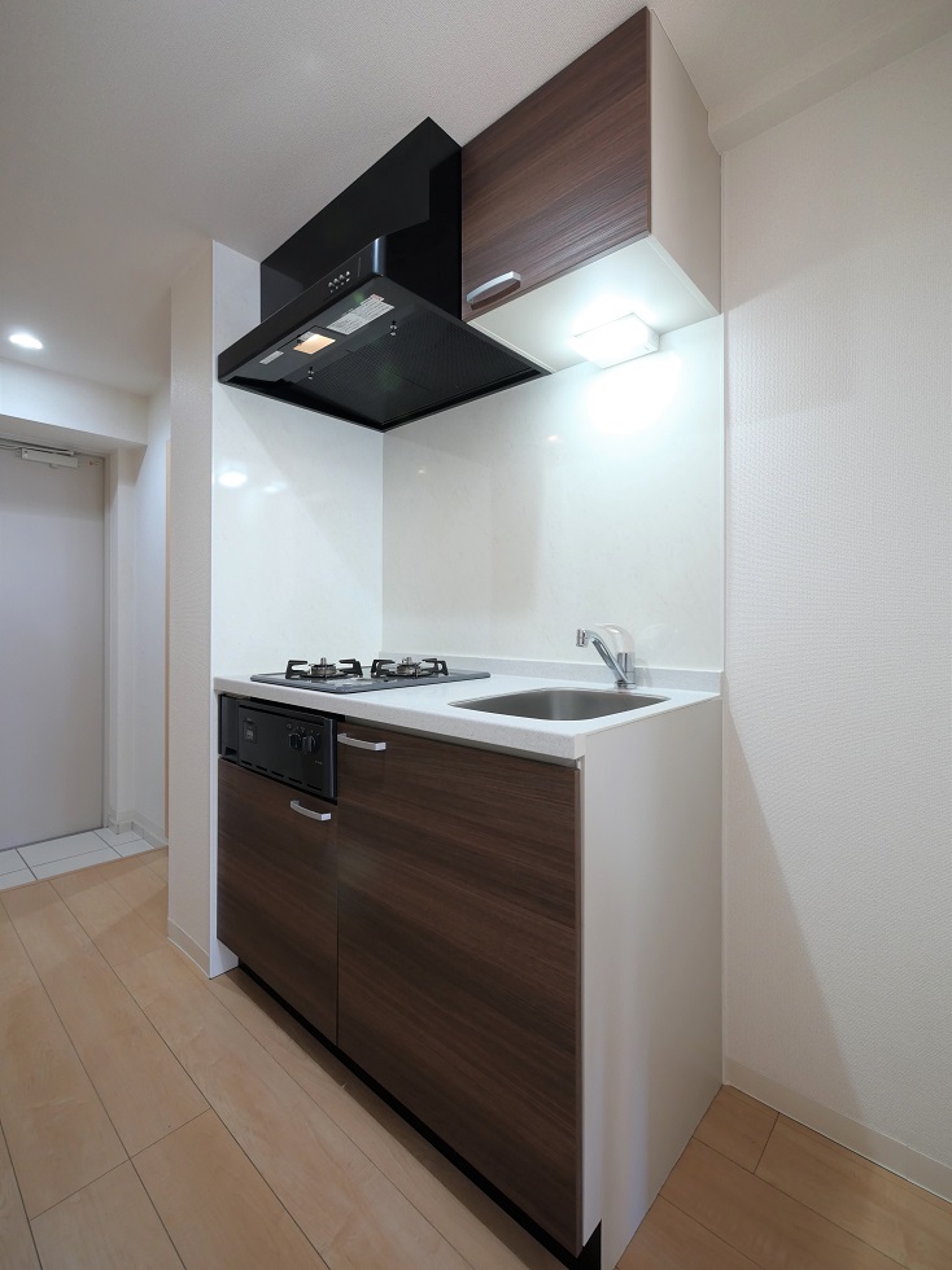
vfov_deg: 102.1
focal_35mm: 14
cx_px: 476
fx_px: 514
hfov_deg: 85.6
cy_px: 635
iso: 640
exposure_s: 1/40
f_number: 4
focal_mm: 7
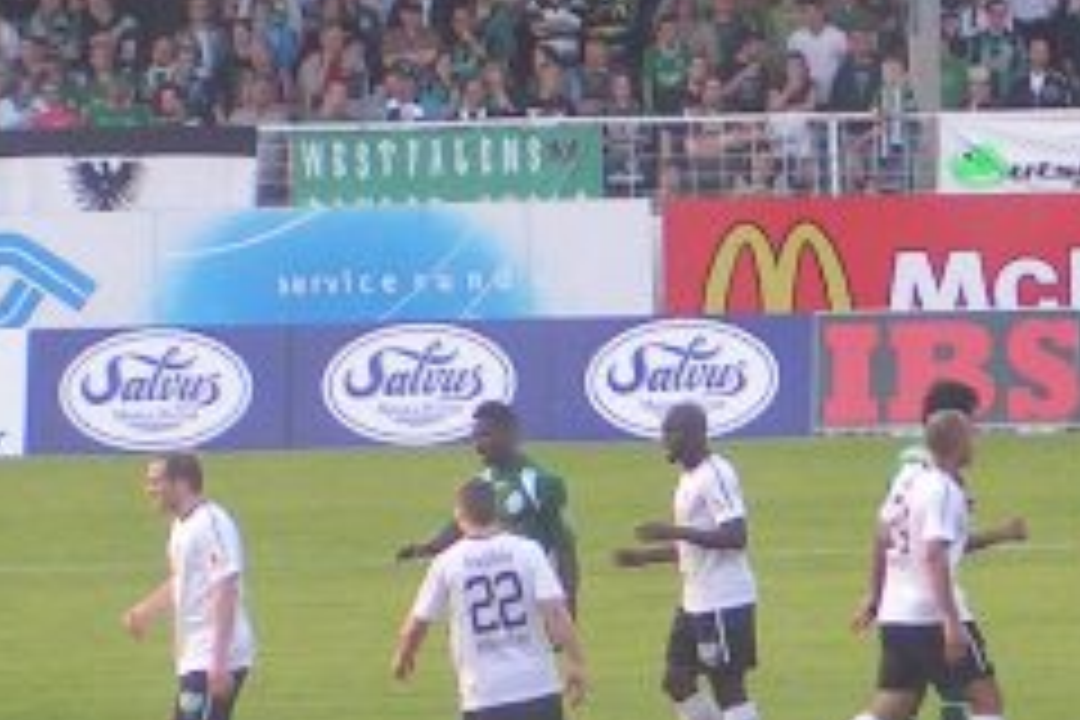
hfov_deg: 5.4
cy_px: 122
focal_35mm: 375
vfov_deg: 3.7
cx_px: 1606
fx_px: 11249
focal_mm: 16.6
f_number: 3.5
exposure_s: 1/125
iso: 80
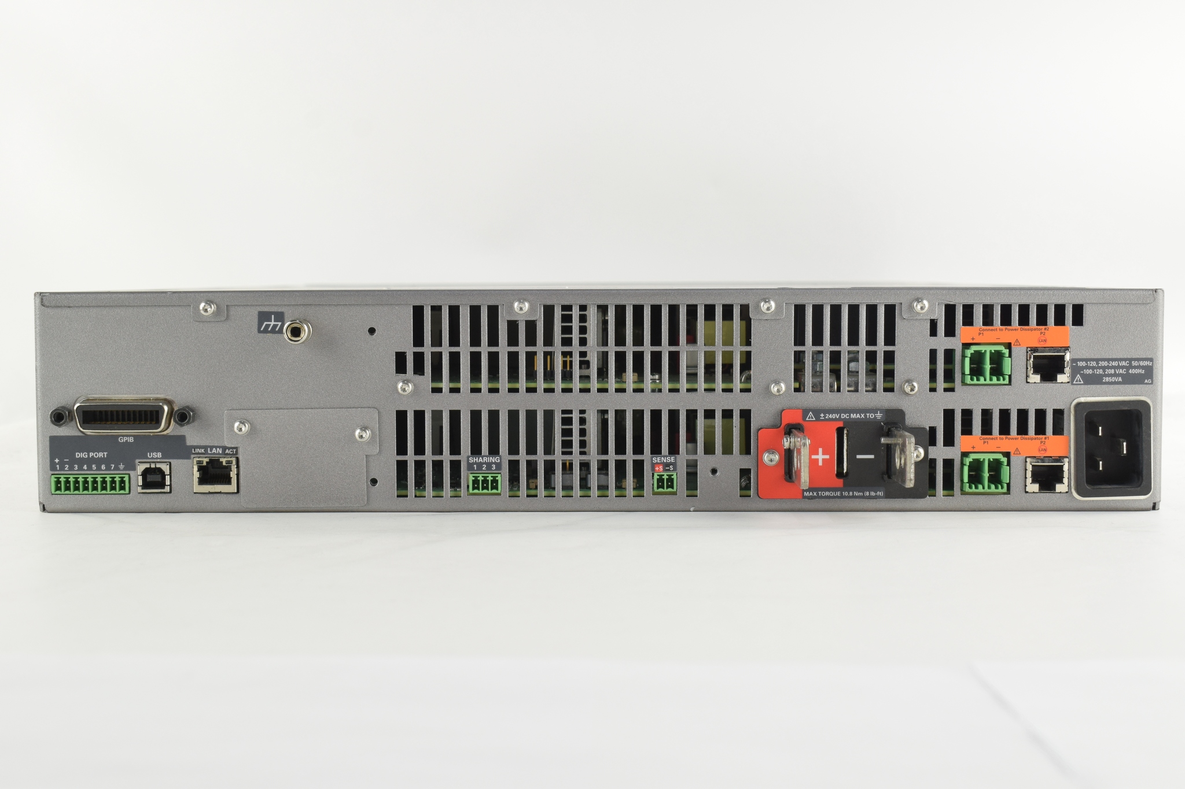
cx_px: 592
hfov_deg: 35.1
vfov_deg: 23.8
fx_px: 1876
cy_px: 394
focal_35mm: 57
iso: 400
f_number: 10
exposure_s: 1/30
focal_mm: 38
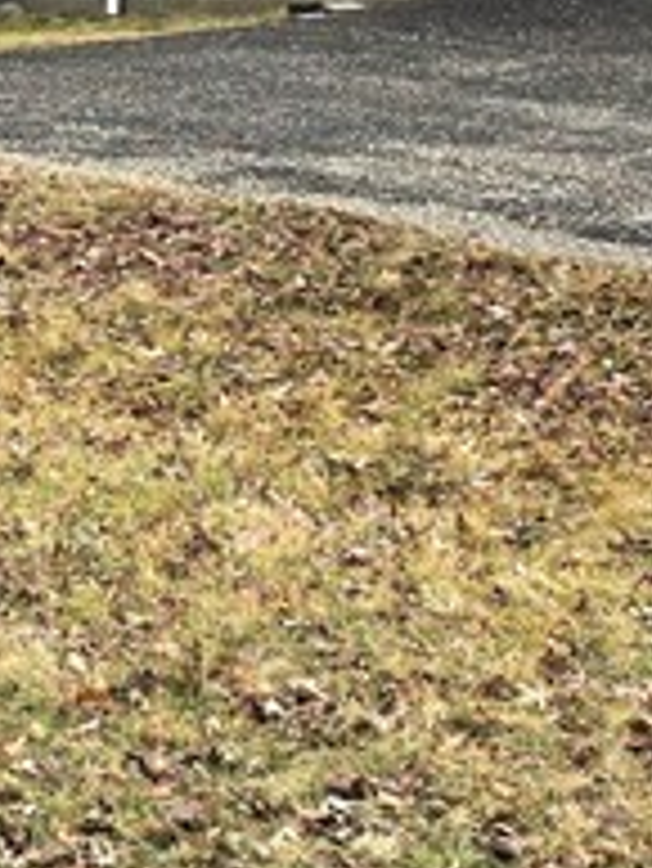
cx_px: -535
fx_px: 3060
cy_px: -90
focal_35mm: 122
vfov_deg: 15.7
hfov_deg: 11.3
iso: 32
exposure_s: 1/182
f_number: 1.7
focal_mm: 6.3
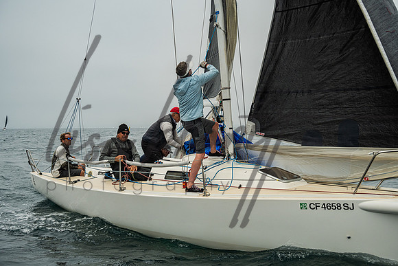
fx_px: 415
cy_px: 133
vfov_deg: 35.5
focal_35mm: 38
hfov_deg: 51.2
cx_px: 199
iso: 400
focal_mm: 37
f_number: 5
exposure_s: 1/4000
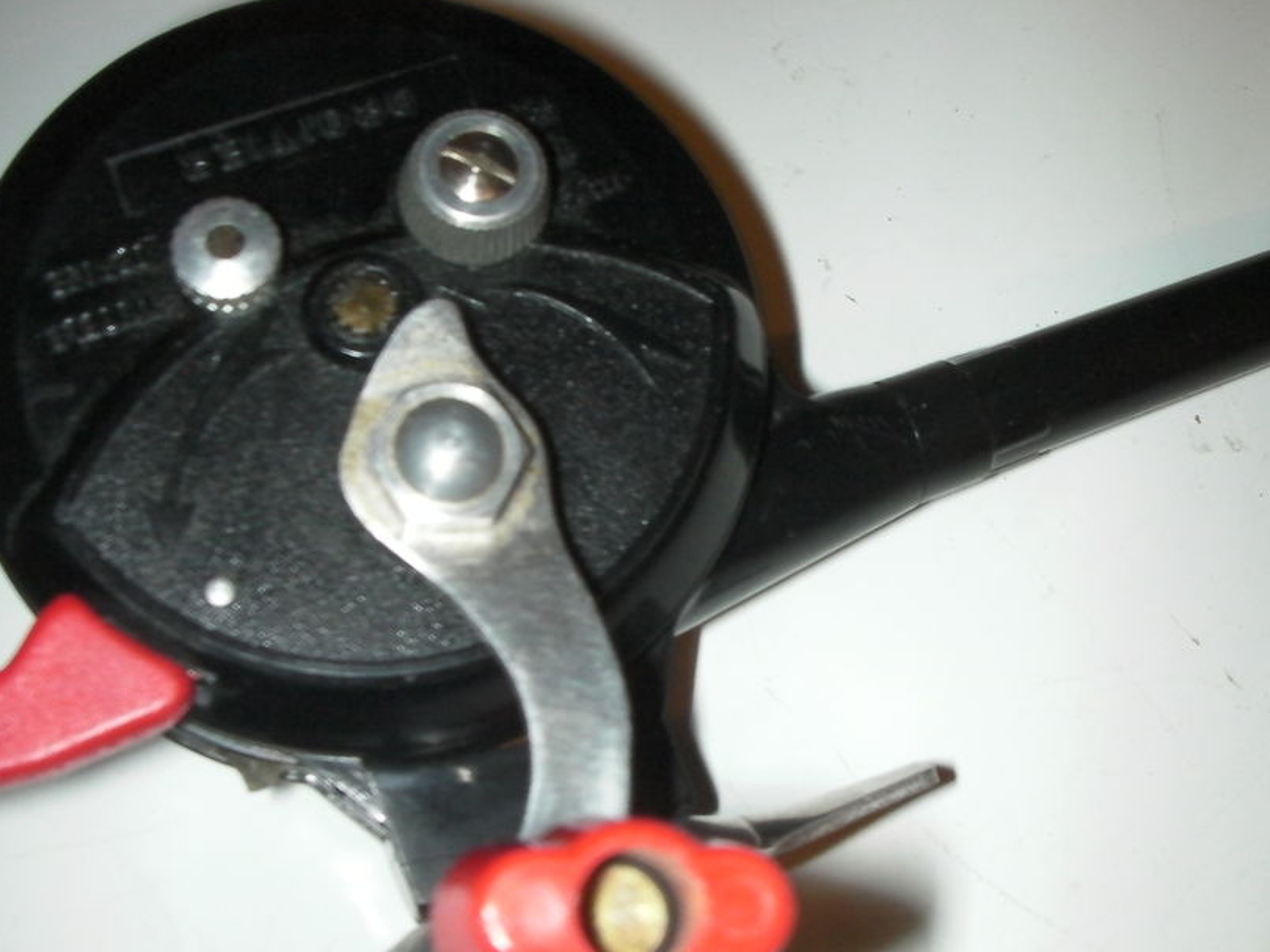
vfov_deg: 30.8
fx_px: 1724
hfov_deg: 40.4
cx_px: 673
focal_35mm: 47
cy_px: 511
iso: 200
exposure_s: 1/30
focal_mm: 6.3
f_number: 5.6
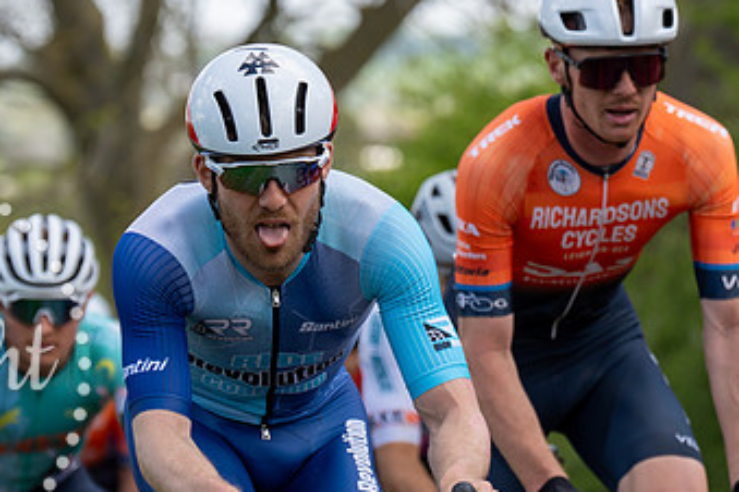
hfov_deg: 7.2
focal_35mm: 287
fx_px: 5891
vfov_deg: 4.8
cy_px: 129
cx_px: 415
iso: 160
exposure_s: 1/1000
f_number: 3.5
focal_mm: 129
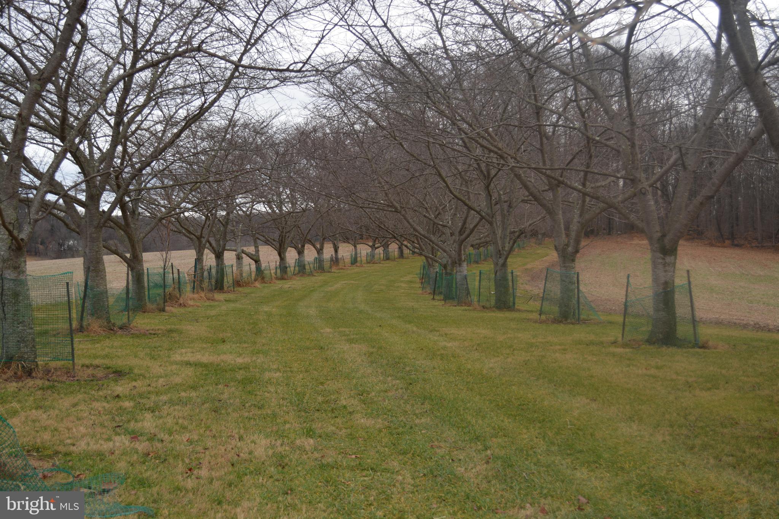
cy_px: 260
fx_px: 1039
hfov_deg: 41.1
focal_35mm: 48
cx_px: 390
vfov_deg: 28.1
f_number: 4.8
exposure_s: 1/160
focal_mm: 32
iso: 200
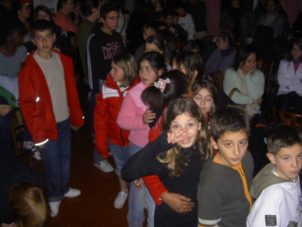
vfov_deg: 36.8
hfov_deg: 47.9
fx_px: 340
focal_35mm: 39
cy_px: 114
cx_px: 151
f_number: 2.8
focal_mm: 8
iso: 100
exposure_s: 1/60
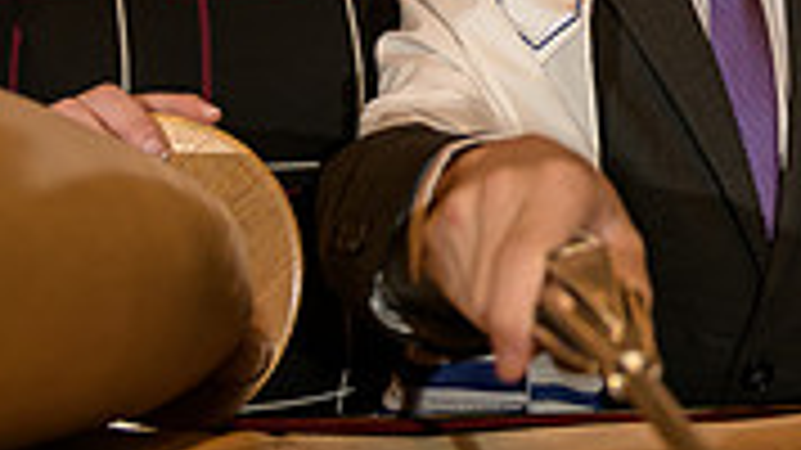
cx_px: 855
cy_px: -164
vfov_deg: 14.0
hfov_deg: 24.4
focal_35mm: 82
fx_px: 1741
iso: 250
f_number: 3.2
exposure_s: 1/200
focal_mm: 24
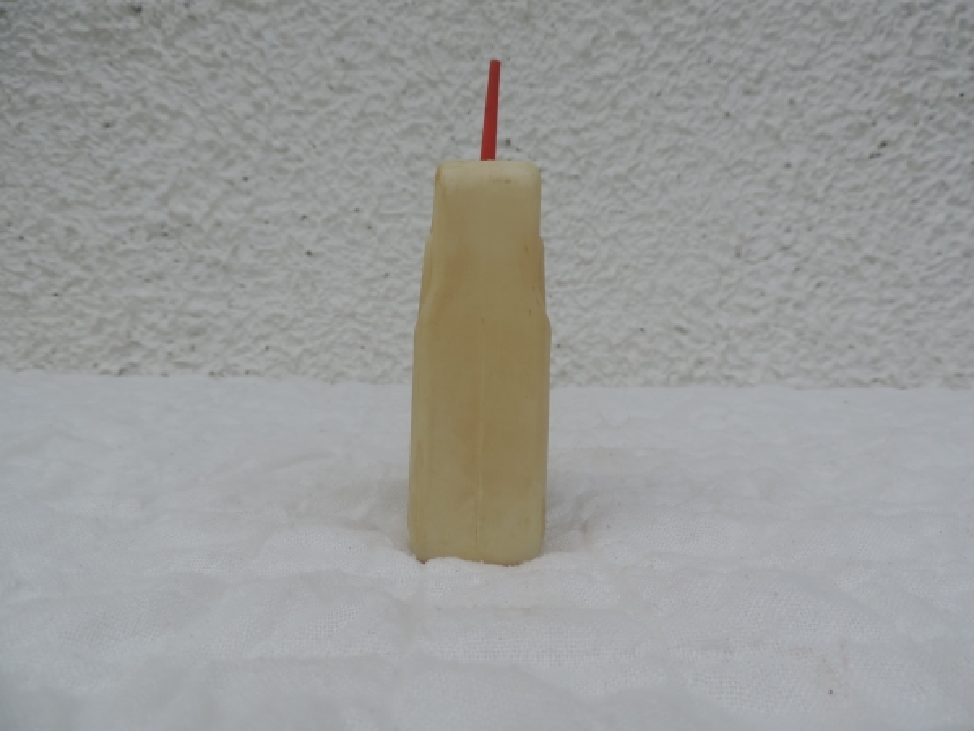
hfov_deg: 71.6
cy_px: 366
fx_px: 675
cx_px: 487
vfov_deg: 56.8
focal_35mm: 24
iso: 80
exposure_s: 1/500
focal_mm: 4.3
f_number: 3
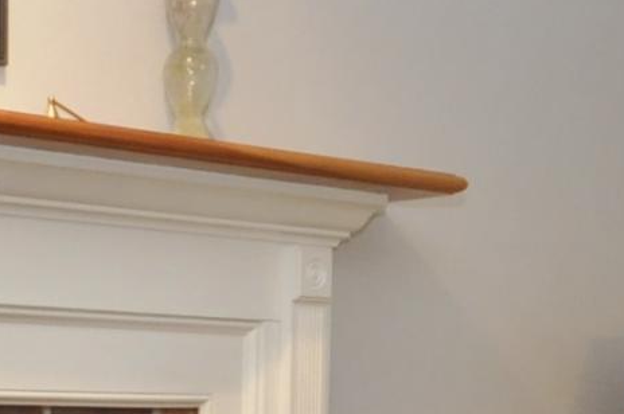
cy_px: 559
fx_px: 1679
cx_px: -227
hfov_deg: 19.2
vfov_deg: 13.5
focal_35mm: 97
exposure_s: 1/60
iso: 800
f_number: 4
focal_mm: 10
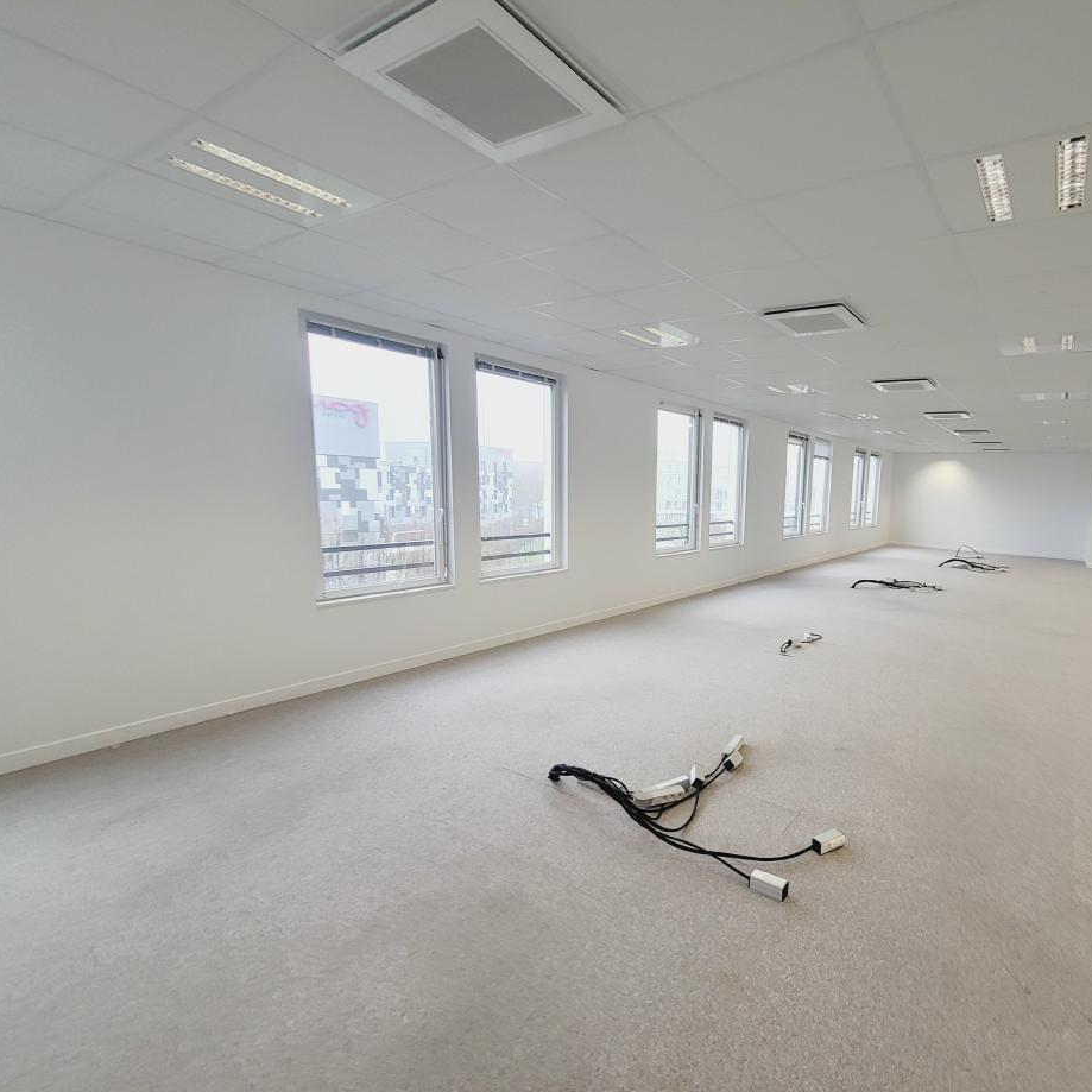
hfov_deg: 85.3
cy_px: 560
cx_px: 700
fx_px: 571
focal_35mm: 16
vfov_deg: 87.4
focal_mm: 1.74
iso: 64
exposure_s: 1/50
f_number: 2.2
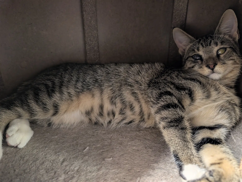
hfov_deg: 71.5
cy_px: 91
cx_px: 121
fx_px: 168
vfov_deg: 56.9
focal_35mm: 24
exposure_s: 1/15.5
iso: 1012
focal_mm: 6.9
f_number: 1.68
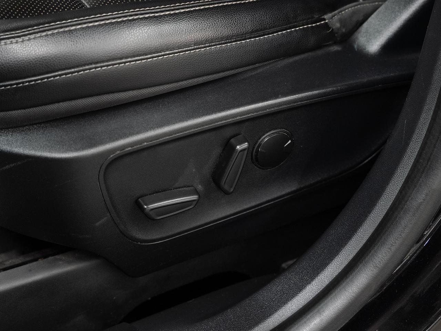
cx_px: 245
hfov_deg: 22.4
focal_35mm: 87
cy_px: 146
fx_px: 1112
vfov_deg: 16.9
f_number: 3.5
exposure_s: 1/30
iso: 1000
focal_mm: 61.9
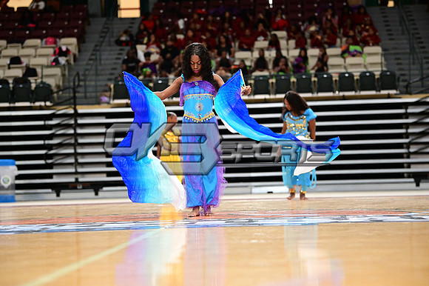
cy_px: 143
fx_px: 1215
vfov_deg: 13.4
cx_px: 214
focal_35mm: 102
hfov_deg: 20.0
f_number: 3.2
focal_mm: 102
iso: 6400
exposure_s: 1/1000
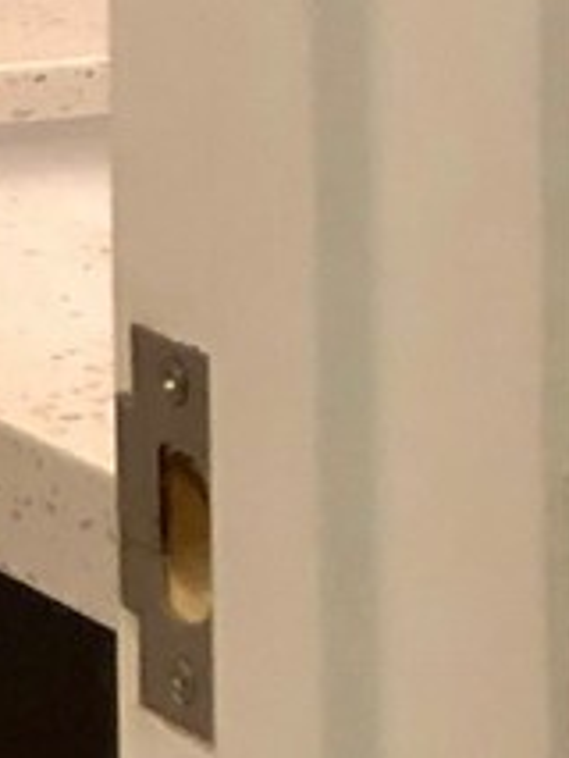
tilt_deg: -2.2
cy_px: -633
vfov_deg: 9.0
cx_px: -1547
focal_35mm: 210
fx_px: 4598
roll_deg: +1.9
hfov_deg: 6.1
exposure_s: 1/15
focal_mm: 3.99
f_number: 1.8
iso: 64
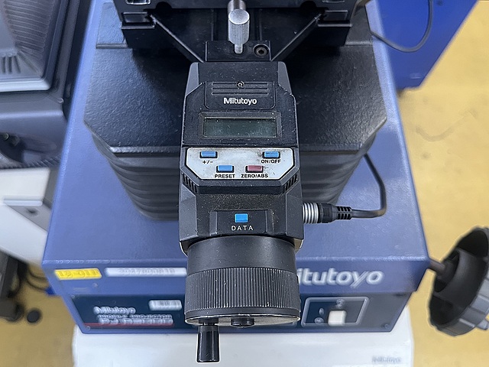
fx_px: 367
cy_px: 184
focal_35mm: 26
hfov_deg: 67.3
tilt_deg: -66.7
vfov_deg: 53.1
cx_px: 244
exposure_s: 1/50
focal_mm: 5.1
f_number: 1.6
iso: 200
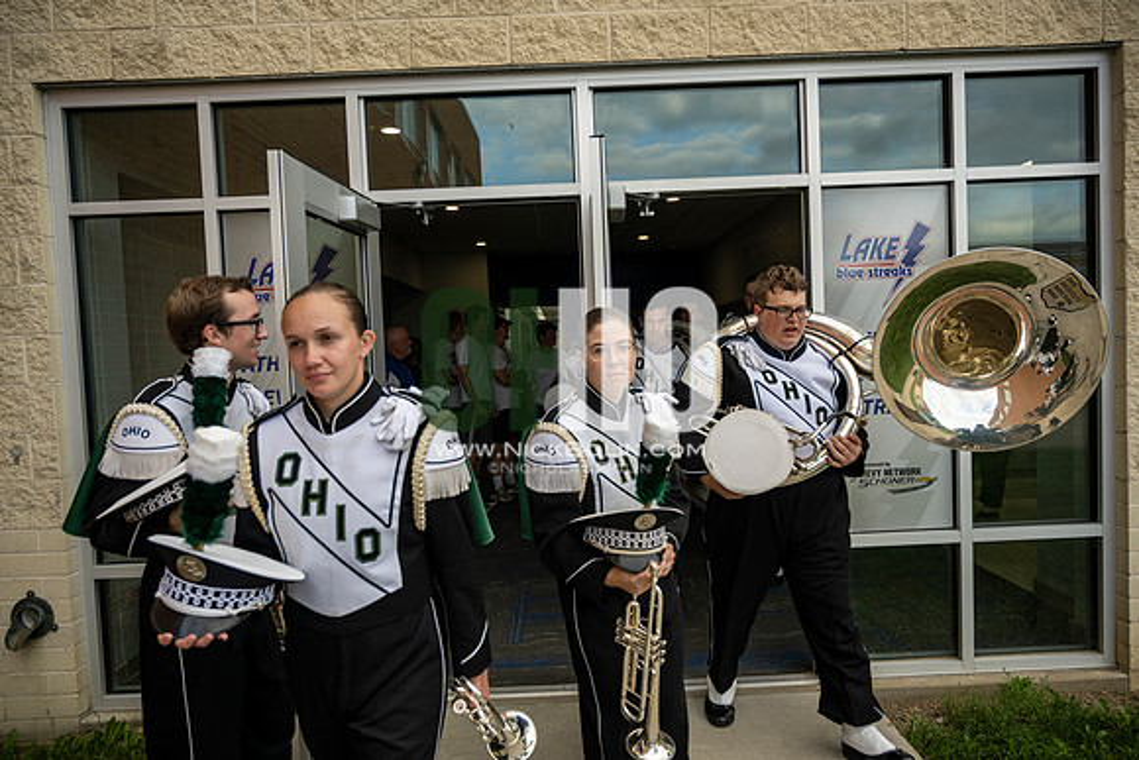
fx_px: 759
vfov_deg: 53.2
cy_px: 380
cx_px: 570
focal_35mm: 24
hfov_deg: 73.7
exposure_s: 1/800
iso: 400
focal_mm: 24
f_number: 4
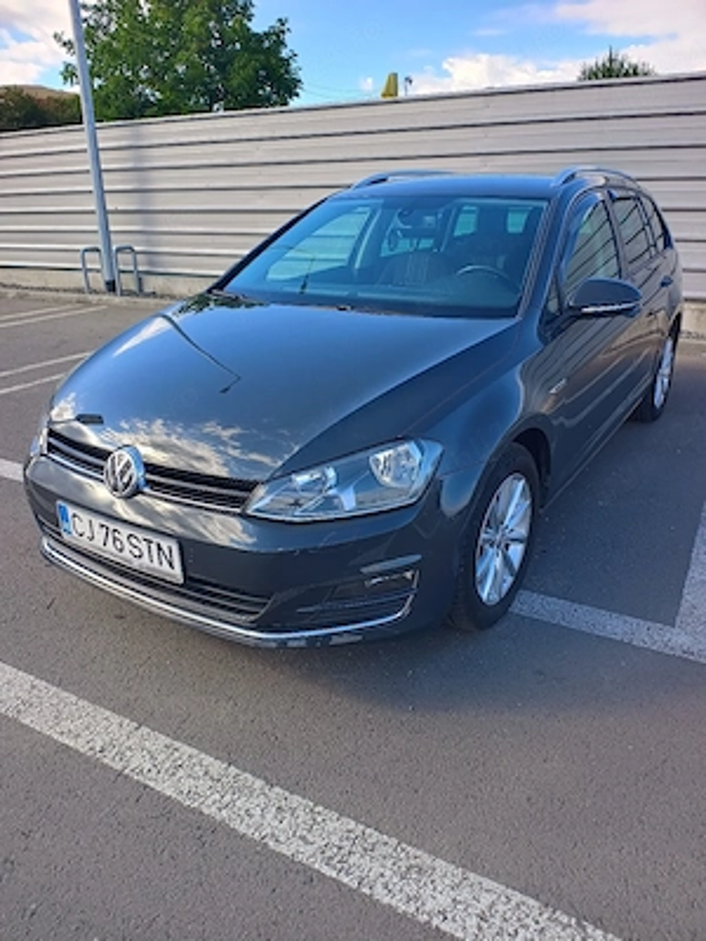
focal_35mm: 24
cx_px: 353
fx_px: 653
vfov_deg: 71.6
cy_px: 470
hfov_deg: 56.8
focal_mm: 5.89
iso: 101
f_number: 1.4
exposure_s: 1/625
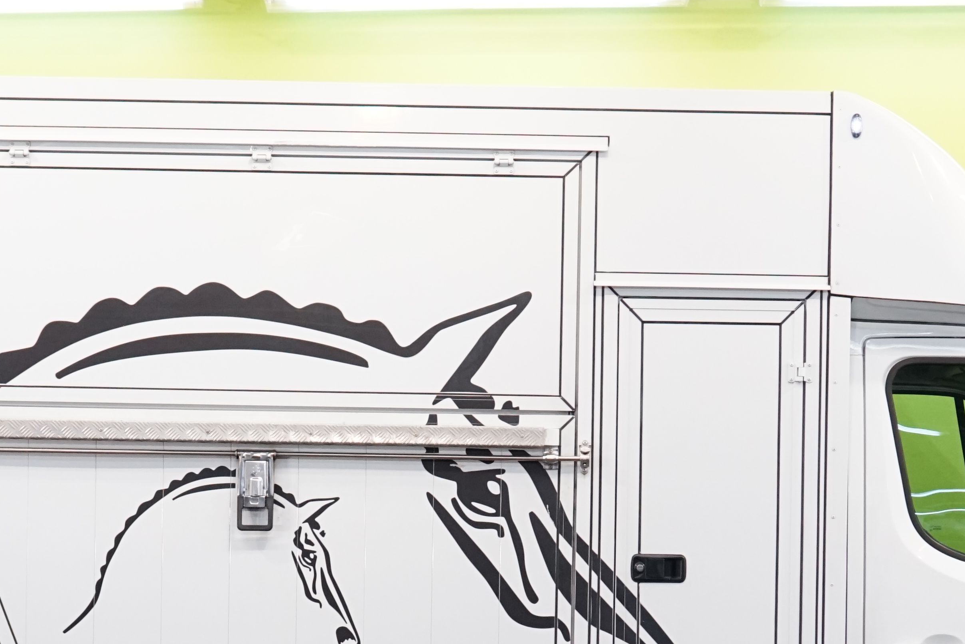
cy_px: 596
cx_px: 508
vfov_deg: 11.0
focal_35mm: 124
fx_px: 3324
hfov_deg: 16.5
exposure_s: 1/160
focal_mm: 50
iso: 2000
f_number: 5.6
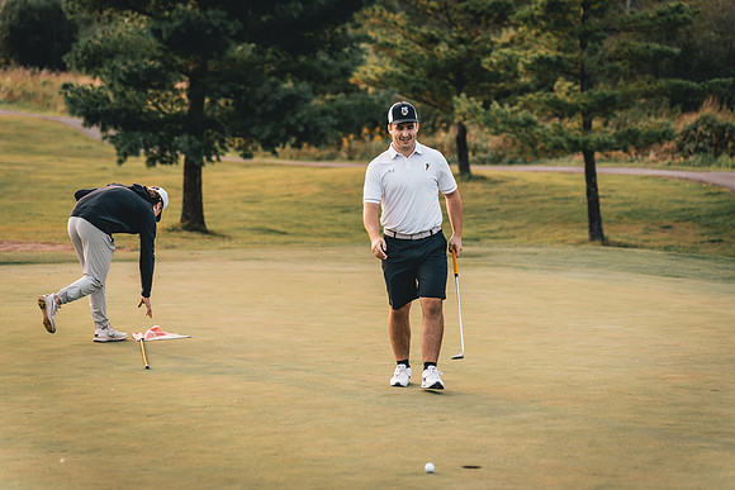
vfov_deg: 11.3
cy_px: 222
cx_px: 386
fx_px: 2473
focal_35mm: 121
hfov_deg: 16.9
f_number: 2.8
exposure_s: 1/1250
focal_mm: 106
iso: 400
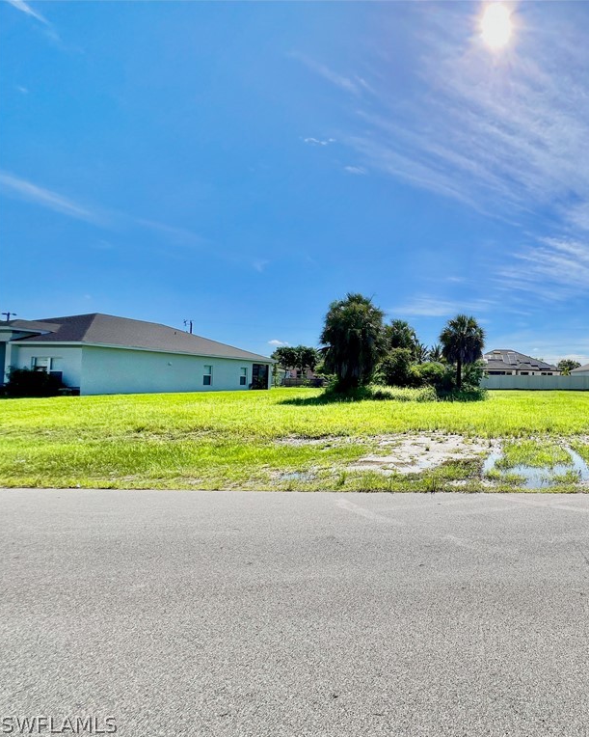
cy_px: 369
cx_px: 489
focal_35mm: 17
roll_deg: -0.2
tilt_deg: +2.7
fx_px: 371
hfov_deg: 68.0
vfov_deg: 89.6
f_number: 1.8
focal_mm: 1.57
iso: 32
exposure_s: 1/2801
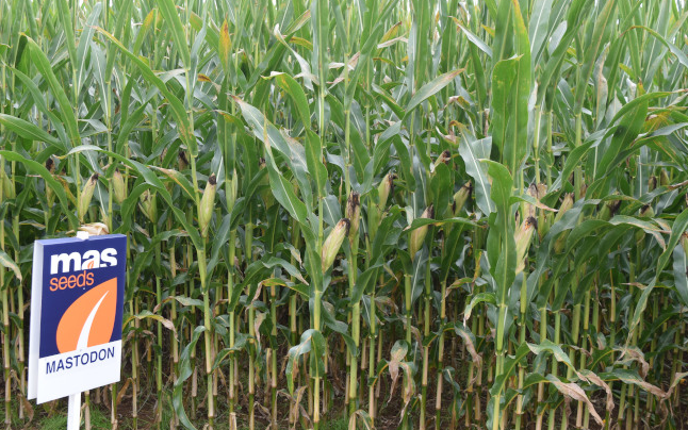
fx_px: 938
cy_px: 210
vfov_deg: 25.8
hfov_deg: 40.3
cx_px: 347
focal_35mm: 50
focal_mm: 32
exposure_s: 1/250
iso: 400
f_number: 8
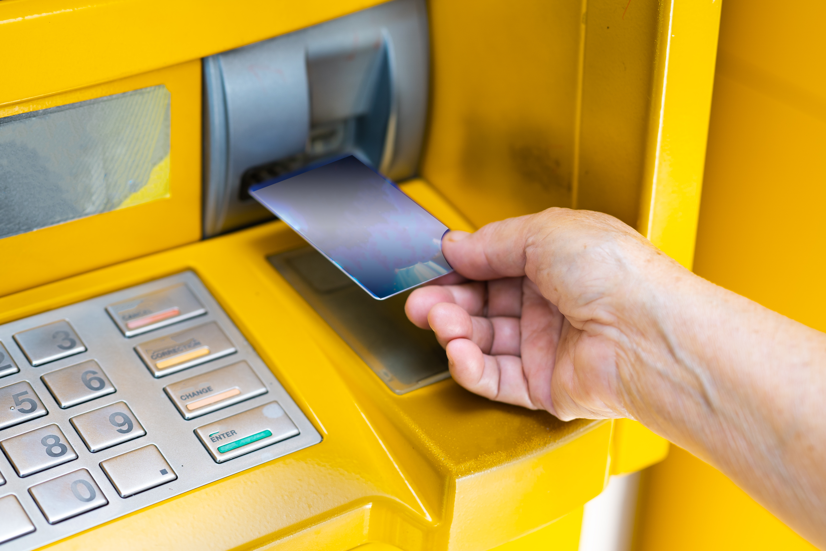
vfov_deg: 18.2
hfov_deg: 27.0
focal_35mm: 75
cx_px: 413
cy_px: 276
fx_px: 1721
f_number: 2
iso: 125
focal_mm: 50
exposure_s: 1/250
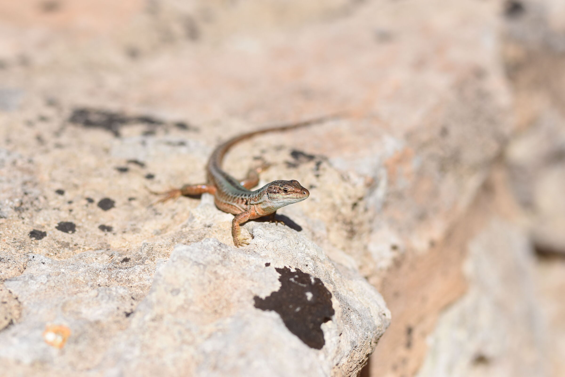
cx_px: 282
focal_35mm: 128
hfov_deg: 16.1
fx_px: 2001
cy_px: 188
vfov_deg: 10.8
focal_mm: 85
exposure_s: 1/8000
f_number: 2.8
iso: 250
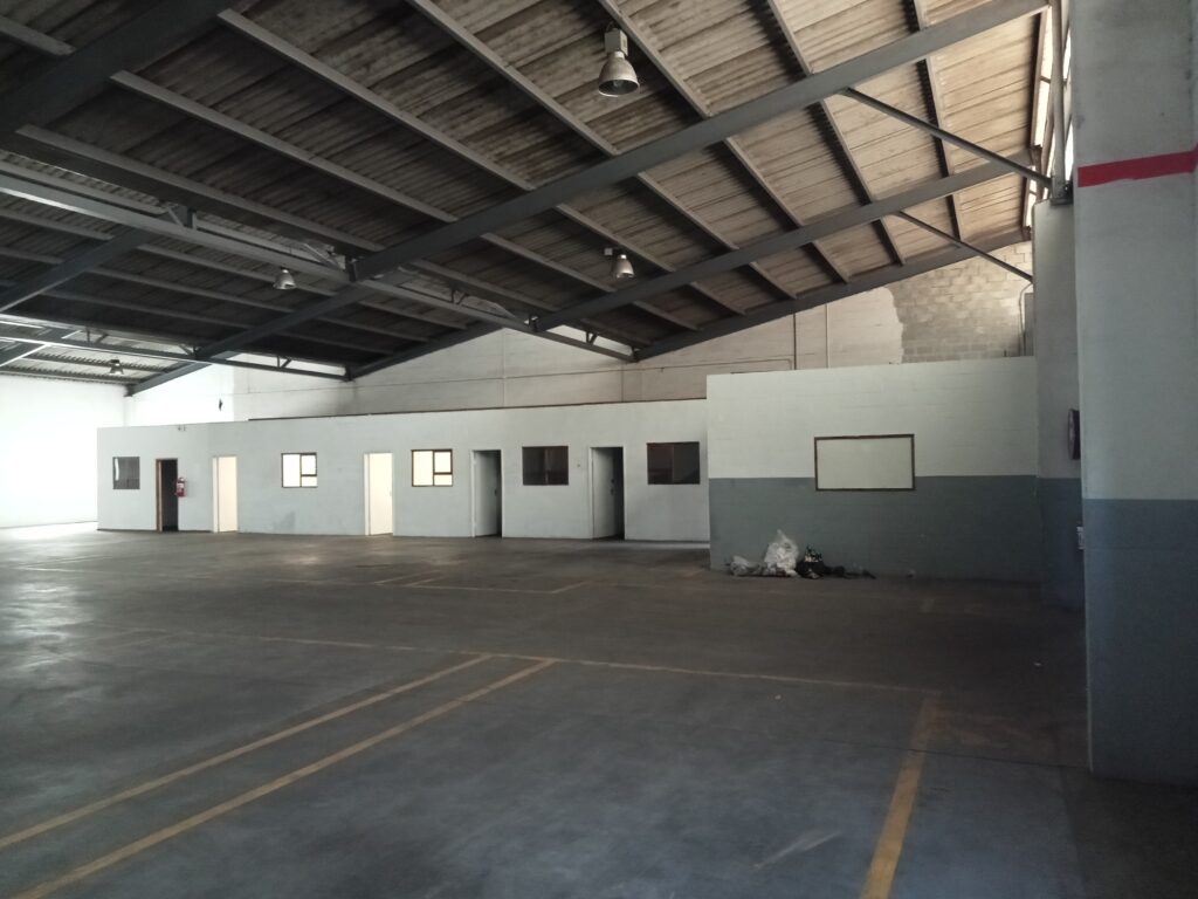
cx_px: 599
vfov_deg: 49.7
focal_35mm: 28
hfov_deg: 63.4
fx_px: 969
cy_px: 450
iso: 1217
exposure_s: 1/33.3
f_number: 2.2
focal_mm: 3.46
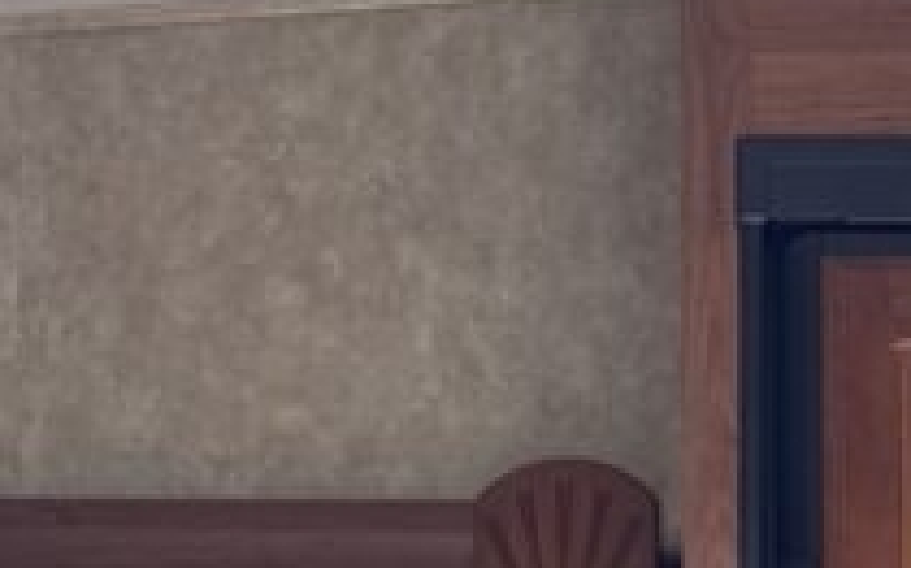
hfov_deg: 16.5
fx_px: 3077
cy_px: 2103
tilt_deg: +0.9
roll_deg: -1.9
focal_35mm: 124
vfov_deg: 7.8
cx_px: 889
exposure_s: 1/204
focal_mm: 6.76
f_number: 1.78
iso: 80
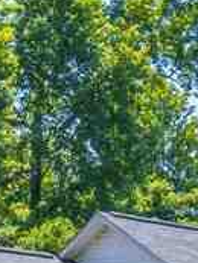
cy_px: 445
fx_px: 1516
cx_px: 321
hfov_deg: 7.3
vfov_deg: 9.5
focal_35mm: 199
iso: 200
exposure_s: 1/1000
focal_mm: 10.26
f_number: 5
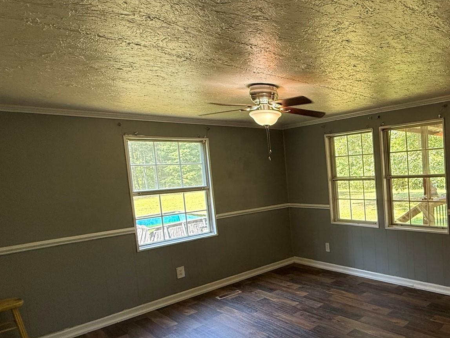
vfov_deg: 54.7
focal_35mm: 25
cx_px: 389
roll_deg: +3.2
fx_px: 325
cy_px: 190
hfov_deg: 60.7
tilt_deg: -4.8
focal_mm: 2.22
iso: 160
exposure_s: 1/99
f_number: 2.2
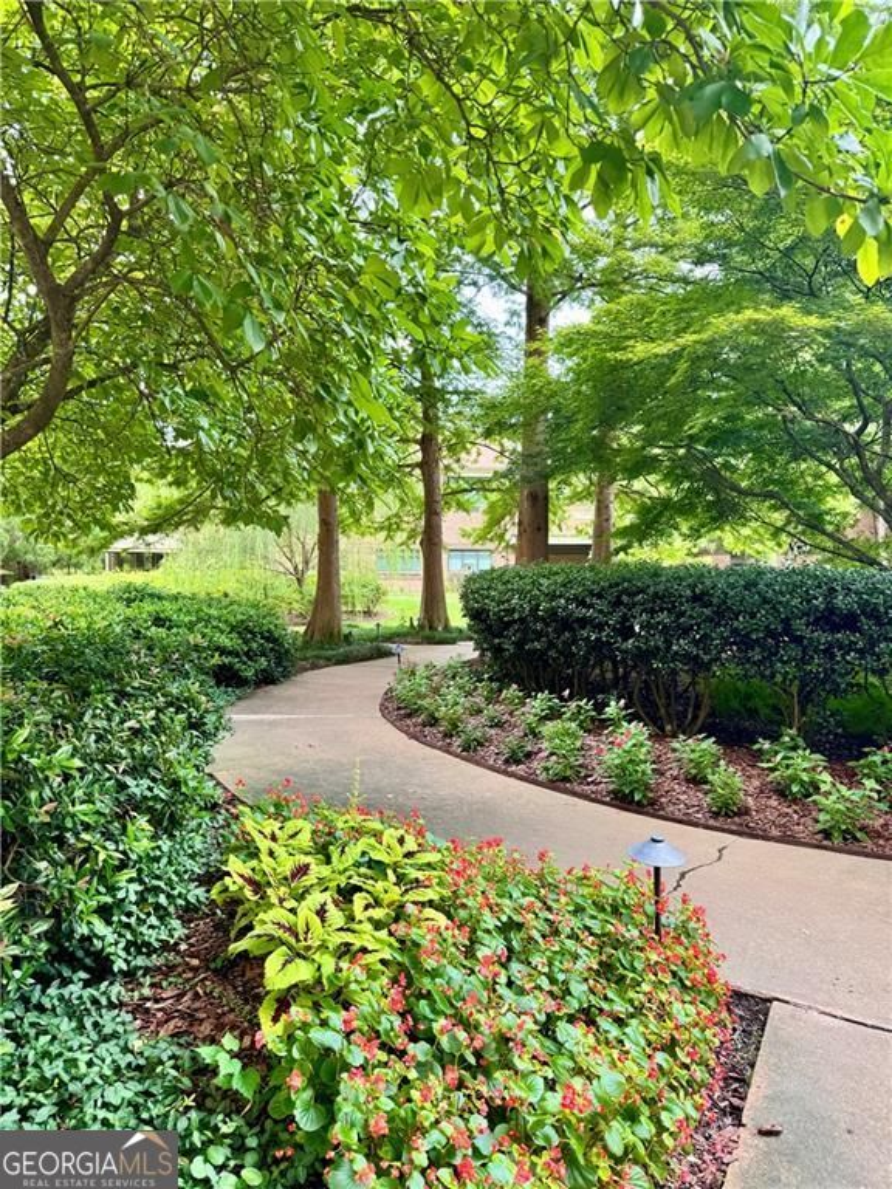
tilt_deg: -2.5
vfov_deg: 71.6
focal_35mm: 24
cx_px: 446
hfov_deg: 56.8
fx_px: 825
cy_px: 594
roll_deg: +0.0
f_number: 1.78
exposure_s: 1/151
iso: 64
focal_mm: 6.76
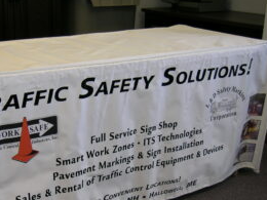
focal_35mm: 60
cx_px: 89
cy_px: 117
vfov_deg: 24.4
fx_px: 463
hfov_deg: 31.9
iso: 50
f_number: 3.1
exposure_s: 1/30
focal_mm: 8
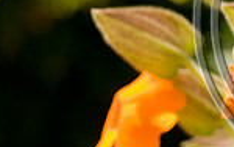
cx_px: 339
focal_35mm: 260
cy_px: 20
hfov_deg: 7.9
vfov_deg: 5.1
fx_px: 1659
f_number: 4.5
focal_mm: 44
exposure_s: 1/160
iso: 200
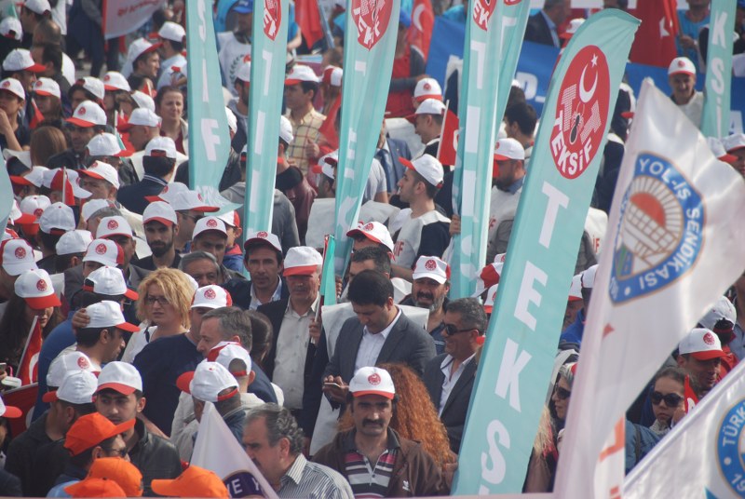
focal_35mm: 300
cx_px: 372
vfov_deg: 4.6
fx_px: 6217
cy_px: 250
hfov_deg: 6.9
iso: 200
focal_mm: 200
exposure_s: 1/640
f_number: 5.6
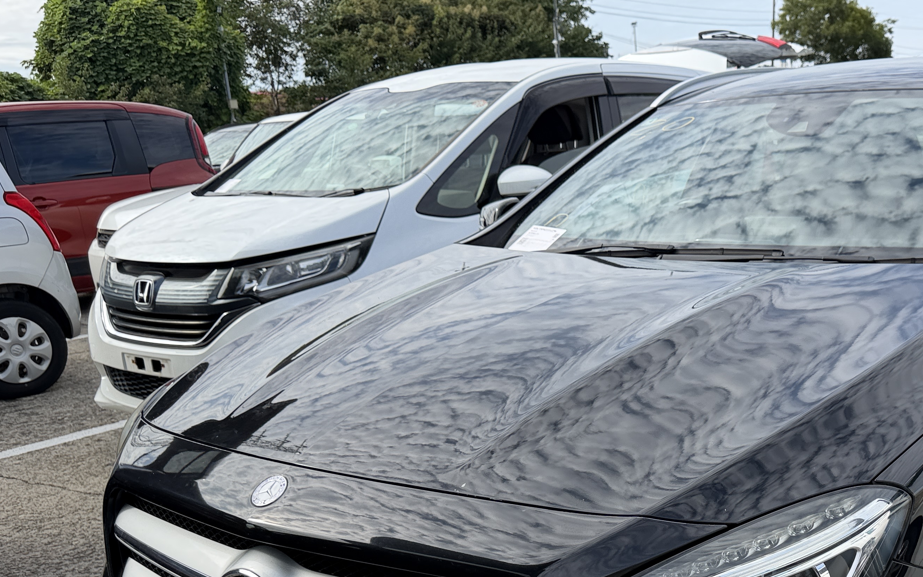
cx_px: 682
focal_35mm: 39
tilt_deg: -15.2
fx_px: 981
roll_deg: +1.4
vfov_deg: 31.6
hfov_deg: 48.6
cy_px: 491
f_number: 1.78
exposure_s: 1/2110
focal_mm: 6.76
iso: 80
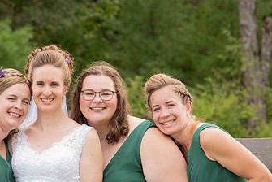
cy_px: 152
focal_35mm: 218
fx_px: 1648
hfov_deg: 9.4
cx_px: 45
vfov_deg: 6.3
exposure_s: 1/200
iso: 400
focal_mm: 125
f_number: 5.6
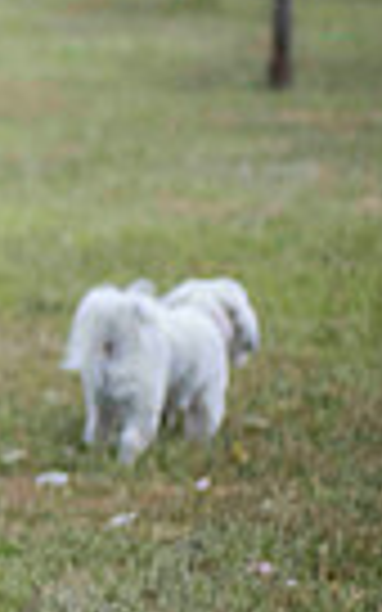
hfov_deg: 3.7
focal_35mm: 347
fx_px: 5780
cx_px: -858
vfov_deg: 6.1
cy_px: 304
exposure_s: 1/640
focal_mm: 80
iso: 400
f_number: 3.5
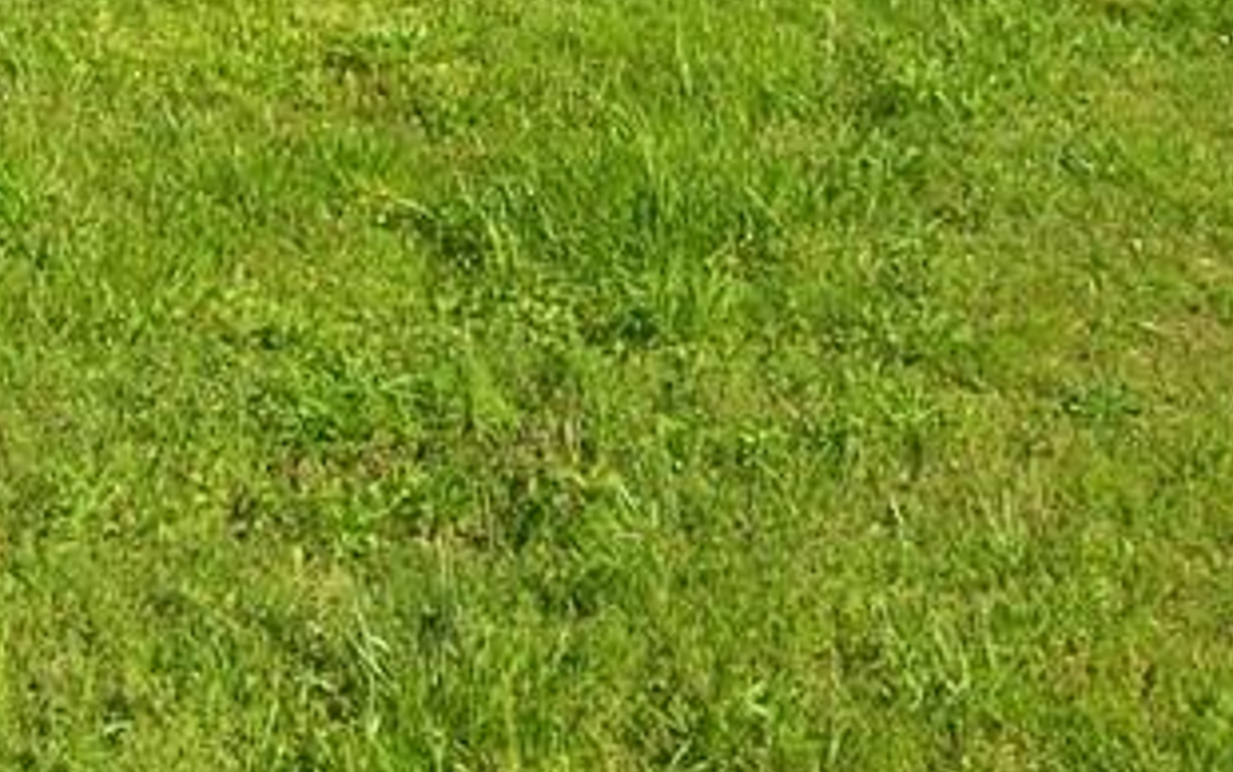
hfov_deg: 24.6
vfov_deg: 13.9
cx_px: 517
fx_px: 2824
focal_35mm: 84
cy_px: -605
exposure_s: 1/217
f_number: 5.1
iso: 50
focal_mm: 6.1
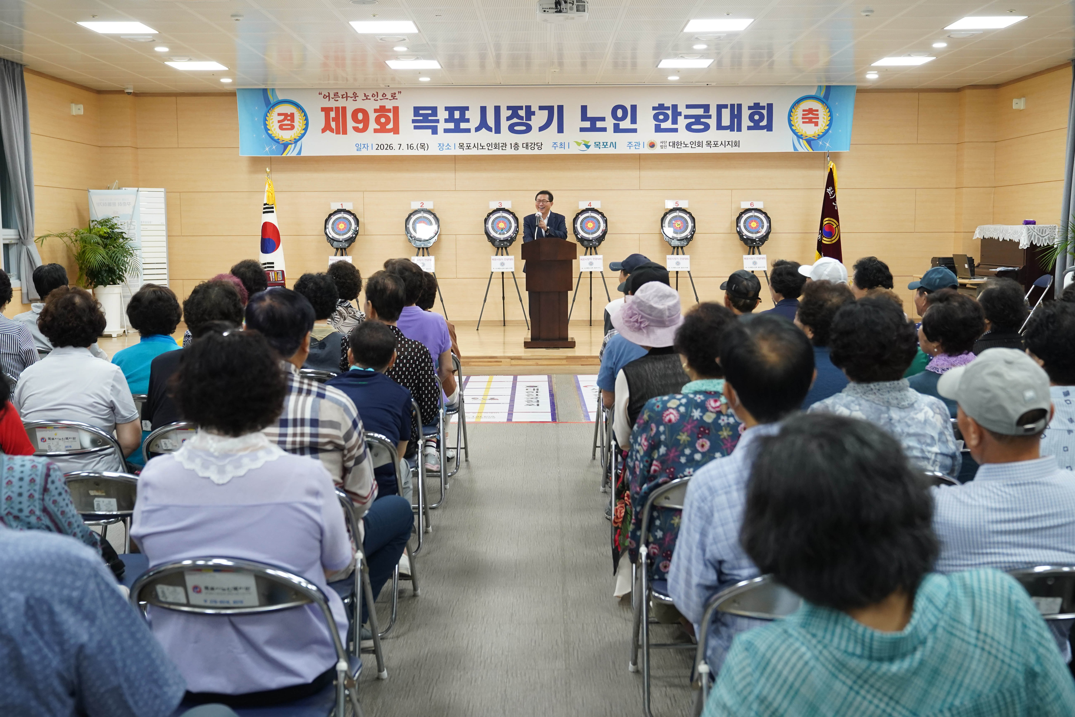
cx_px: 538
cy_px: 358
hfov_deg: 50.7
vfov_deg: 35.1
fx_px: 1135
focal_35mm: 38
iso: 2000
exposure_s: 1/160
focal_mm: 38
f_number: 4
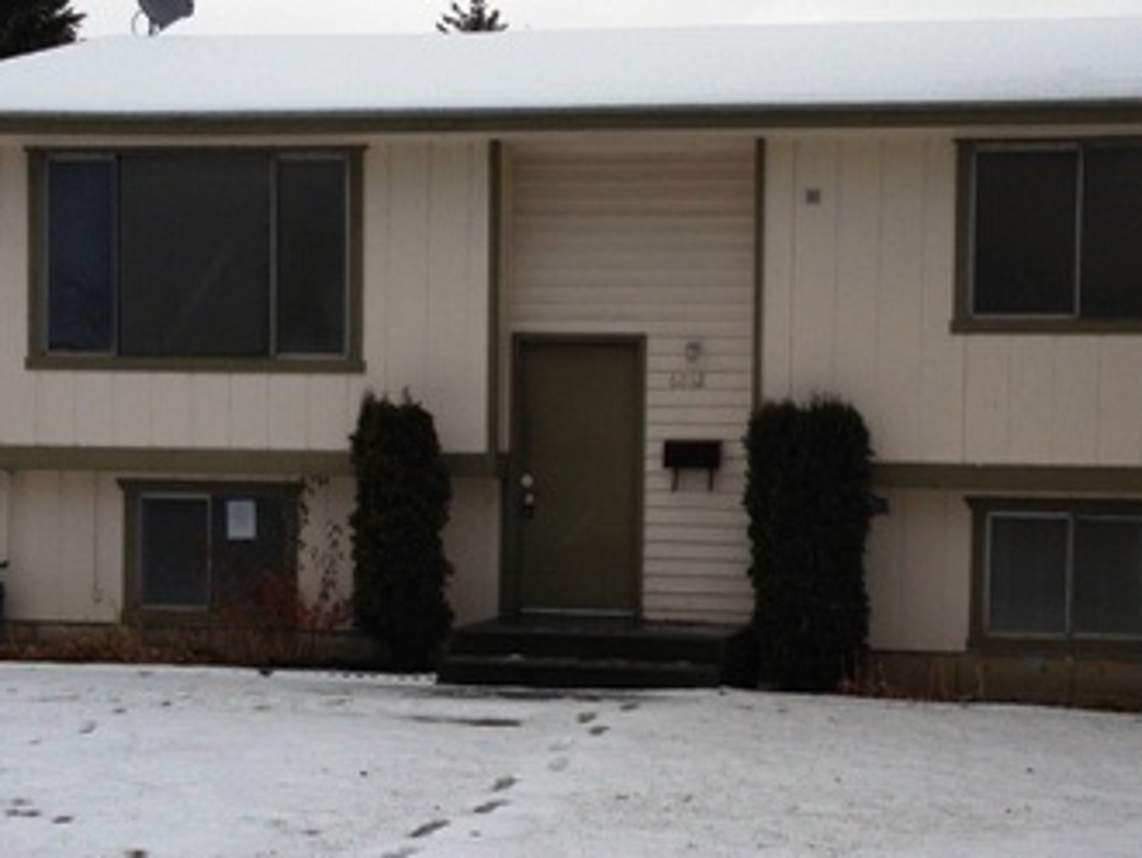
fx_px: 2113
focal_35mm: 64
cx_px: 696
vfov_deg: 22.9
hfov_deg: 30.2
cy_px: 522
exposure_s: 1/334
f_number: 2.4
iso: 50
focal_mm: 4.12
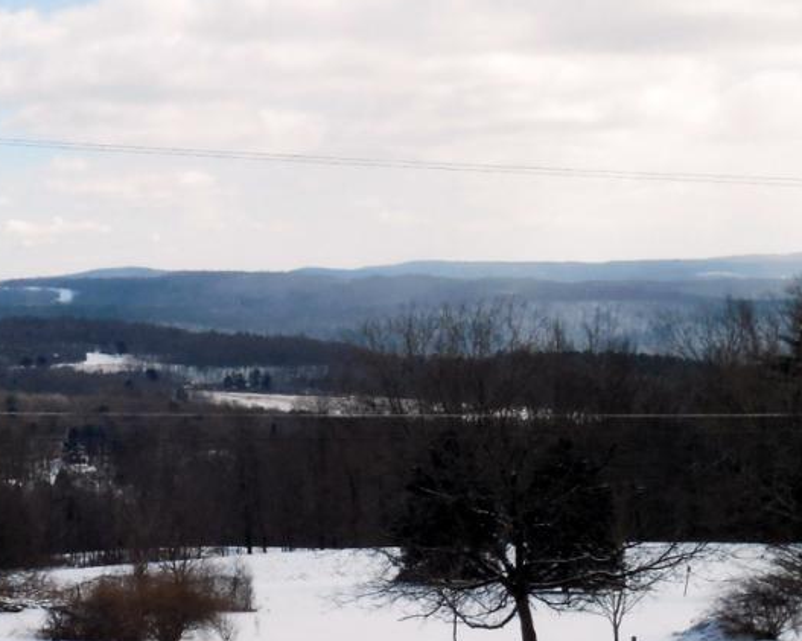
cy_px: 524
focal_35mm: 112
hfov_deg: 17.0
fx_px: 2657
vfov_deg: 13.7
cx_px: 123
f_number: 14.4
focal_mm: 10.5
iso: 400
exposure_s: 1/250
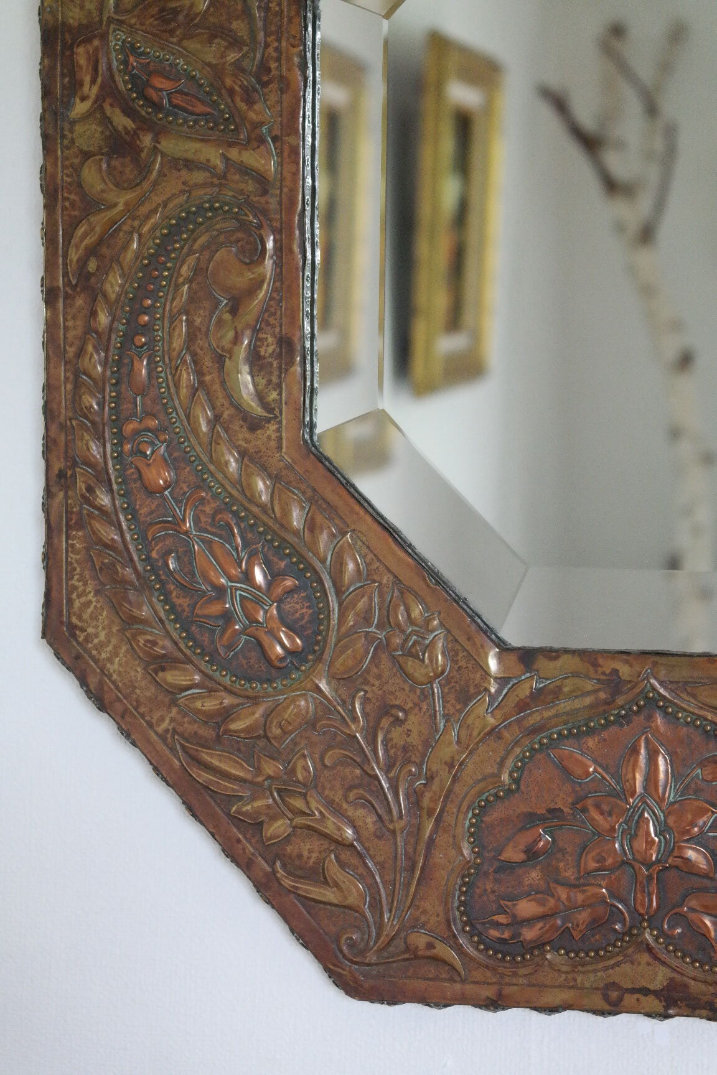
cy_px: 538
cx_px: 358
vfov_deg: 26.3
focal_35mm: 77
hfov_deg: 17.7
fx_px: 2300
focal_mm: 50
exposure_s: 1/50
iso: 3200
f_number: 5.6
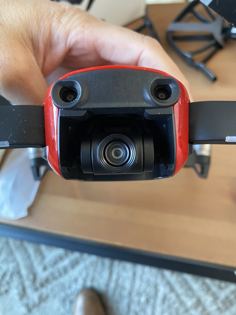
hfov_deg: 53.1
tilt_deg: -57.4
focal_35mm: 26
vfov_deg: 67.3
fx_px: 236
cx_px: 118
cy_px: 158
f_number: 1.8
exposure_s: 1/60
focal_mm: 4.25
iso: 250
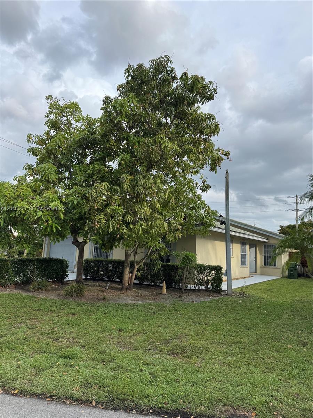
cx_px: 156
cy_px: 209
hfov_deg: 56.8
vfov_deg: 71.6
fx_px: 289
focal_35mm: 24
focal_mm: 6.76
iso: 80
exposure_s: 1/2331
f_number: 1.78
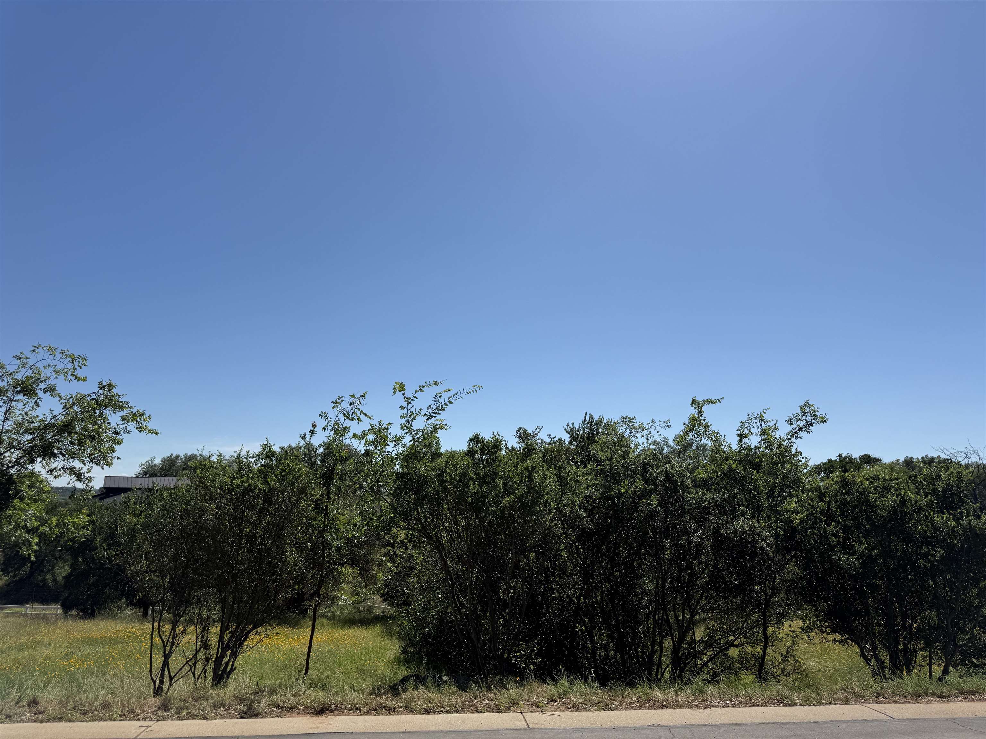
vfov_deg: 56.8
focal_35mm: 24
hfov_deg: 71.6
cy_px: 370
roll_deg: +0.0
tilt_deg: +11.8
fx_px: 684
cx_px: 493
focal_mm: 6.76
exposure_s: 1/9091
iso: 80
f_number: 1.78
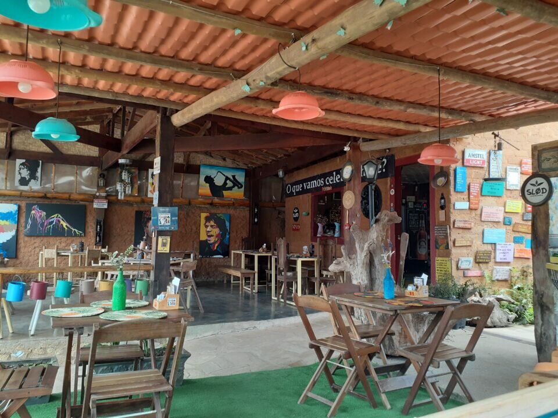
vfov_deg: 51.4
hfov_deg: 65.3
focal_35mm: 27
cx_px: 279
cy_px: 209
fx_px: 435
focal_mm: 3.6
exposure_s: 1/100
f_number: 1.9
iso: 64
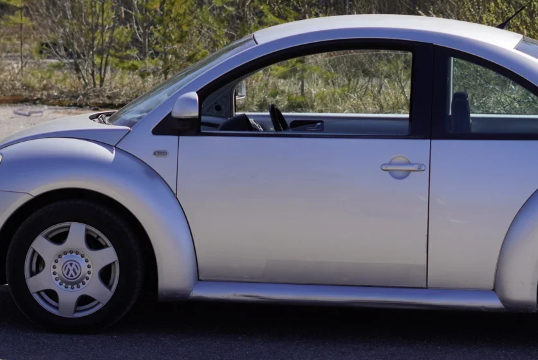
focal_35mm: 145
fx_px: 2169
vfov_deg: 9.5
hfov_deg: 14.1
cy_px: 104
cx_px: 344
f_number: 2.8
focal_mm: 50
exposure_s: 1/2500
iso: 100
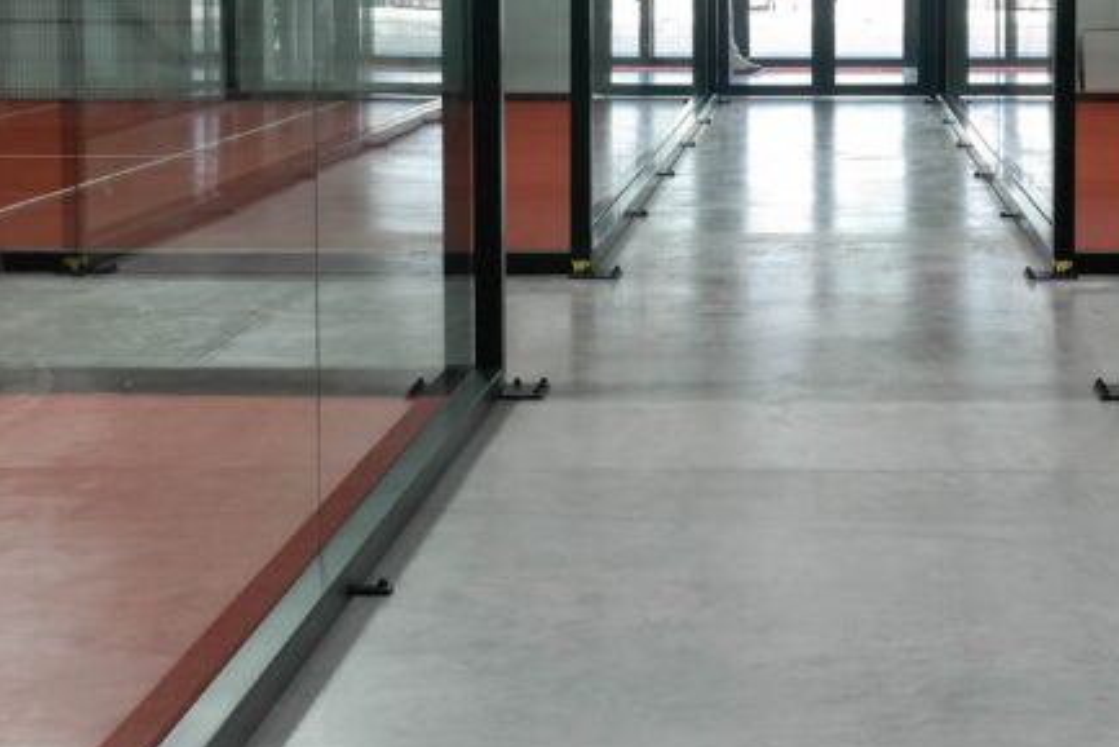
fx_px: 2208
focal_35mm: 71
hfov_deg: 28.1
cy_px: 74
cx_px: 819
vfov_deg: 18.9
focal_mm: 20
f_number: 3.5
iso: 200
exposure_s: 1/50
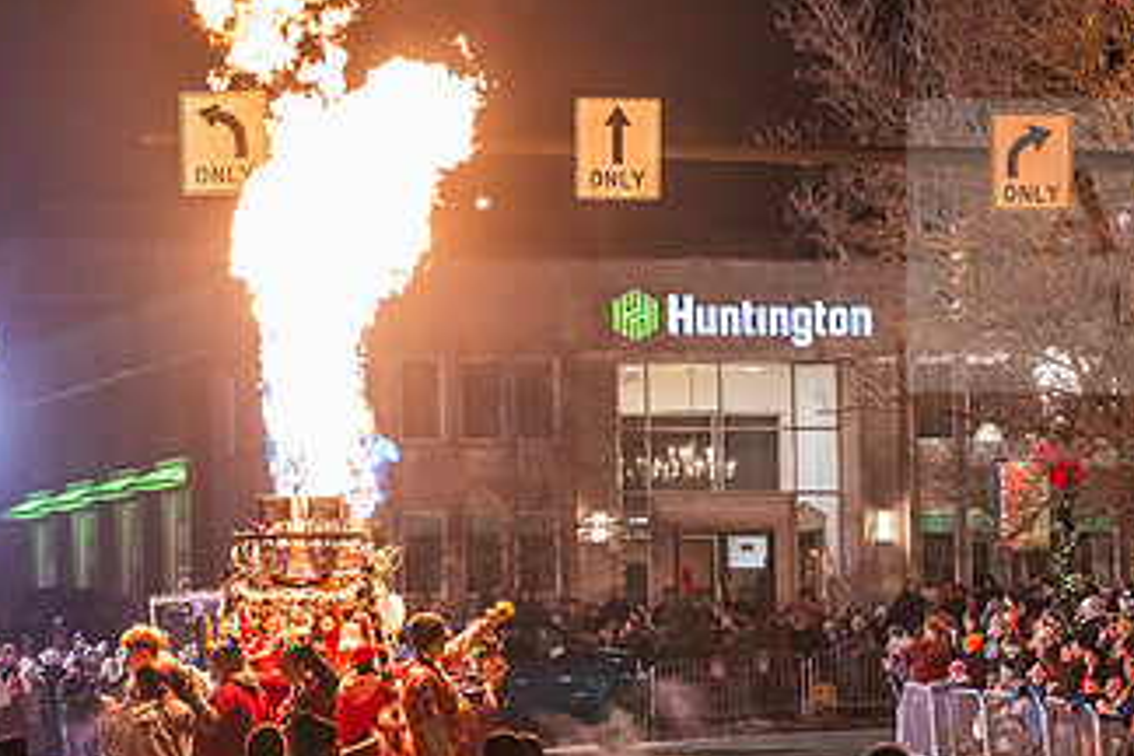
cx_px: 802
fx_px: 6488
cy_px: 523
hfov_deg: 10.0
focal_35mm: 206
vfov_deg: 6.7
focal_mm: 115
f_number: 3.5
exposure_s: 1/400
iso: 3200
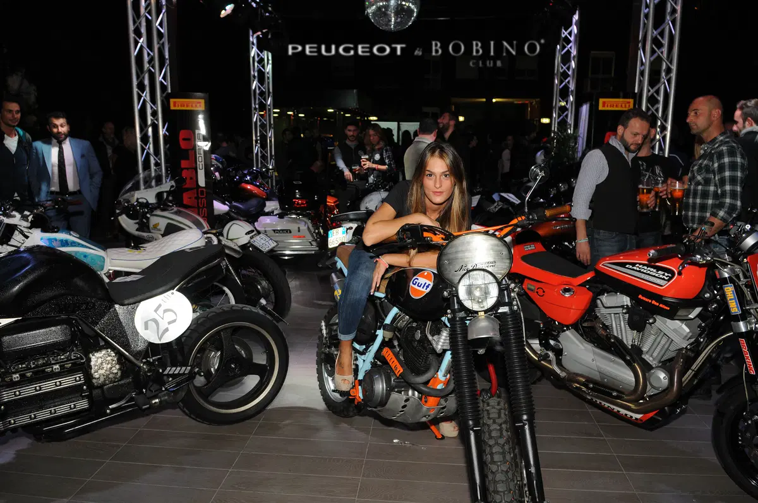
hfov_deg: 70.5
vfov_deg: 50.3
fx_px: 536
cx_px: 379
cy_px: 252
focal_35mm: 26
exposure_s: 1/15
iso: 400
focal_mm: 17
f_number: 4.8
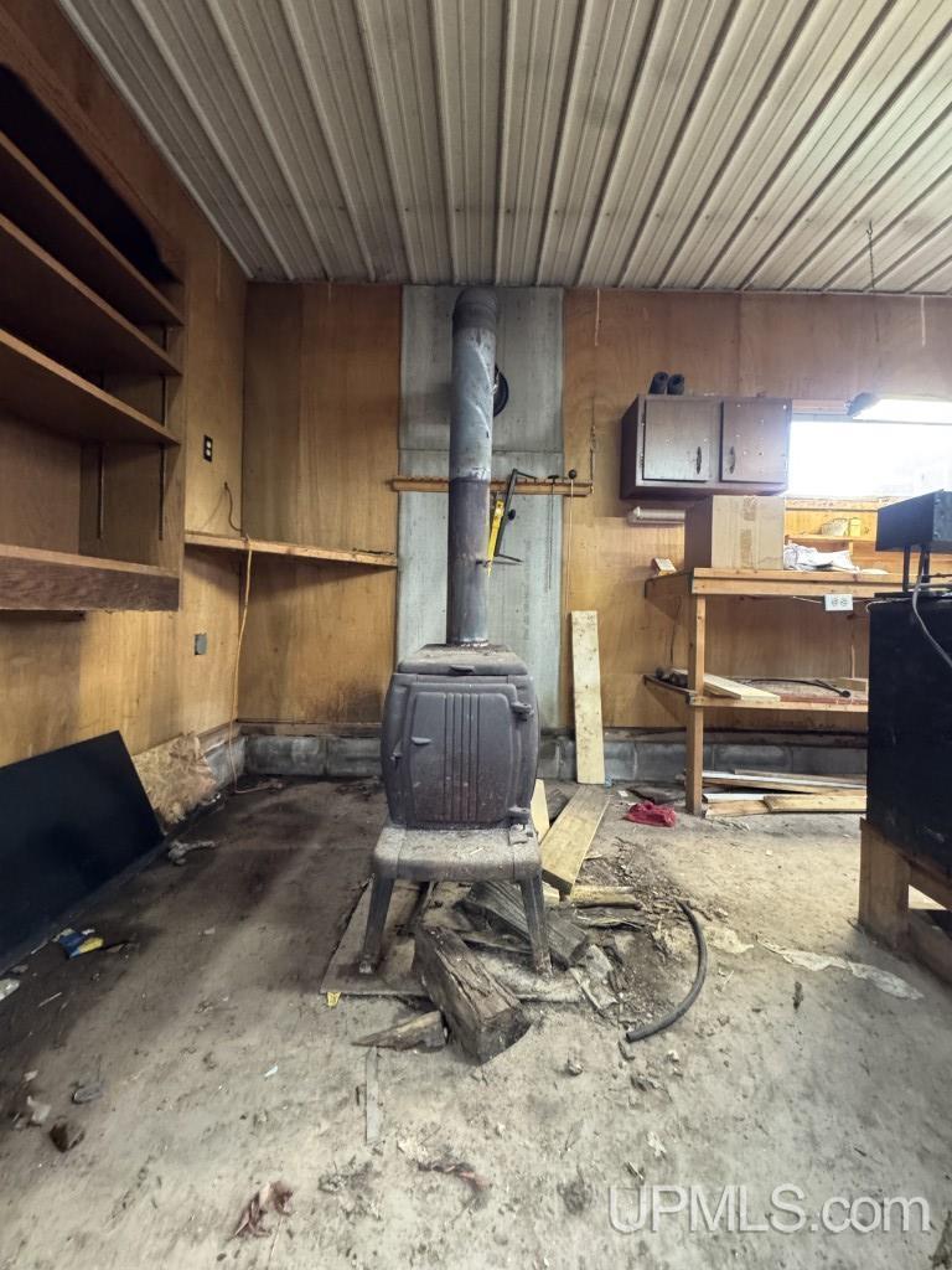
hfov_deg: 85.7
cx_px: 476
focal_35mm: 14
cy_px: 635
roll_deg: -0.4
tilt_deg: +1.6
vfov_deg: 102.1
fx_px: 513
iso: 640
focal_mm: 2.22
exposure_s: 1/60
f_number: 2.2
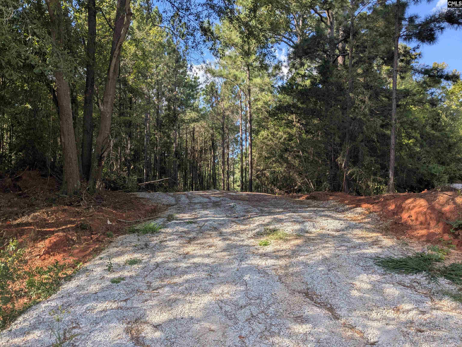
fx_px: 360
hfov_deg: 65.3
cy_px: 174
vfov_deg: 51.4
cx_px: 231
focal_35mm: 27
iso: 48
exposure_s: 1/1017
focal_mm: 4.38
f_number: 1.73
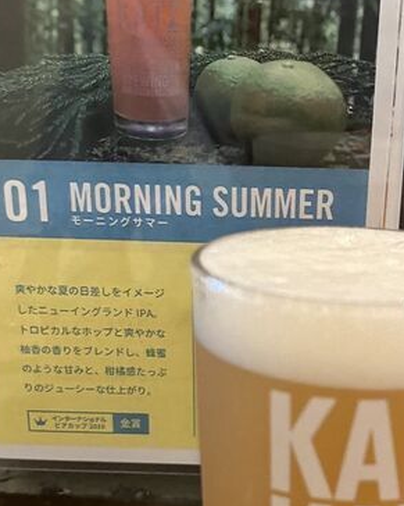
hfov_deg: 28.4
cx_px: 271
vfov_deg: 34.8
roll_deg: -0.9
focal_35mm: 53
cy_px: 359
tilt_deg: -20.3
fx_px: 792
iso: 500
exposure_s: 1/40
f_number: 1.6
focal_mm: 5.1
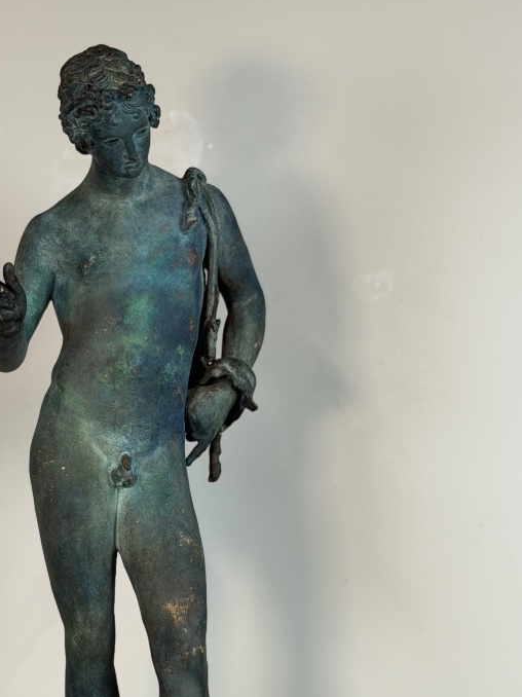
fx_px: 1710
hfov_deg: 17.3
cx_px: 158
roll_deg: +0.8
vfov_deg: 22.9
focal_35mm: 85
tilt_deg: +2.3
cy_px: 472
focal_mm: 6.76
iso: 100
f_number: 1.78
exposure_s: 1/50
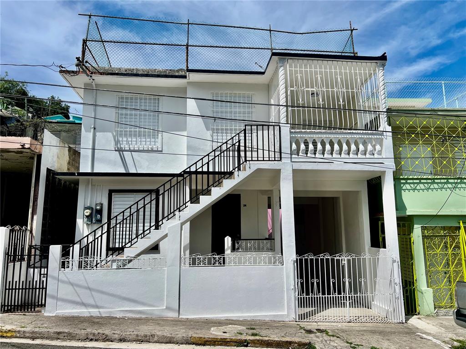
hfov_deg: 67.3
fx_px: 350
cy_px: 174
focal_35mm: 26
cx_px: 233
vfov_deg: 53.1
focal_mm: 5.7
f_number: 1.5
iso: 50
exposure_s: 1/8000
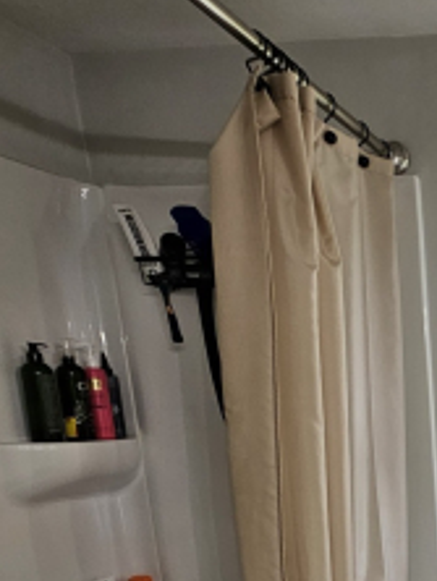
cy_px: 564
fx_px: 655
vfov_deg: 42.2
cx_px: 602
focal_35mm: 39
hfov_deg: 28.4
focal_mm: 2.2
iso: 100
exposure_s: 1/60
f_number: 2.2
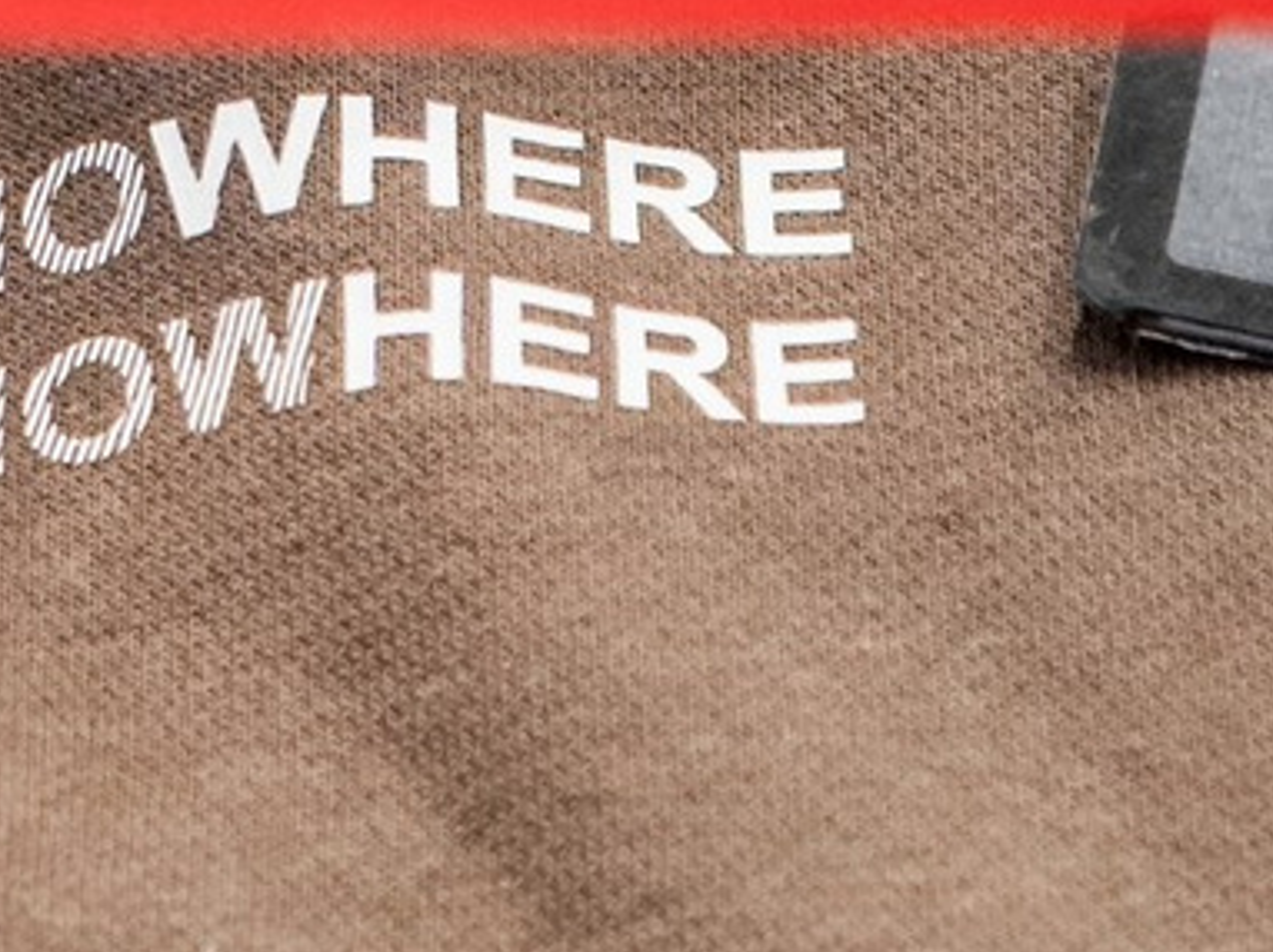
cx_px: -433
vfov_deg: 2.0
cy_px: -912
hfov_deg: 2.7
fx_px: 26645
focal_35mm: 725
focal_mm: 75
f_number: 2.8
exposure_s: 1/200
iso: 800
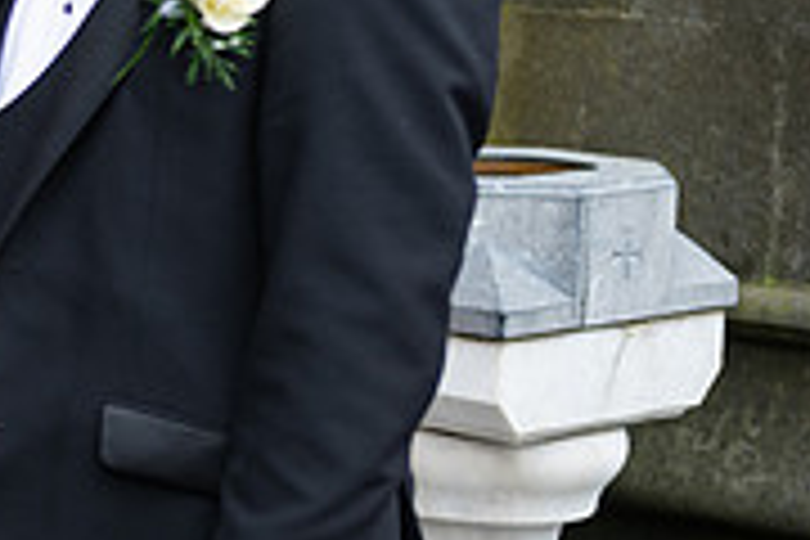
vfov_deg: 7.7
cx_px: -382
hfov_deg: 11.2
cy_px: 65
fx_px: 3982
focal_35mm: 177
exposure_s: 1/160
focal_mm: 55
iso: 125
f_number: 3.5
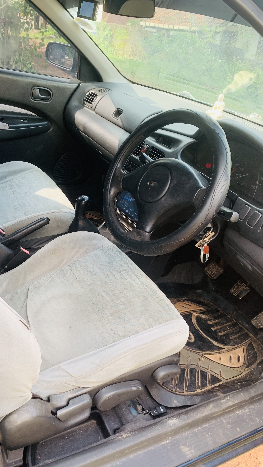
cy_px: 230
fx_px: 360
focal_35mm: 29
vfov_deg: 66.1
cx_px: 91
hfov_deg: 39.8
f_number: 1.8
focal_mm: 4.25
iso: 32
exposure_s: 1/122
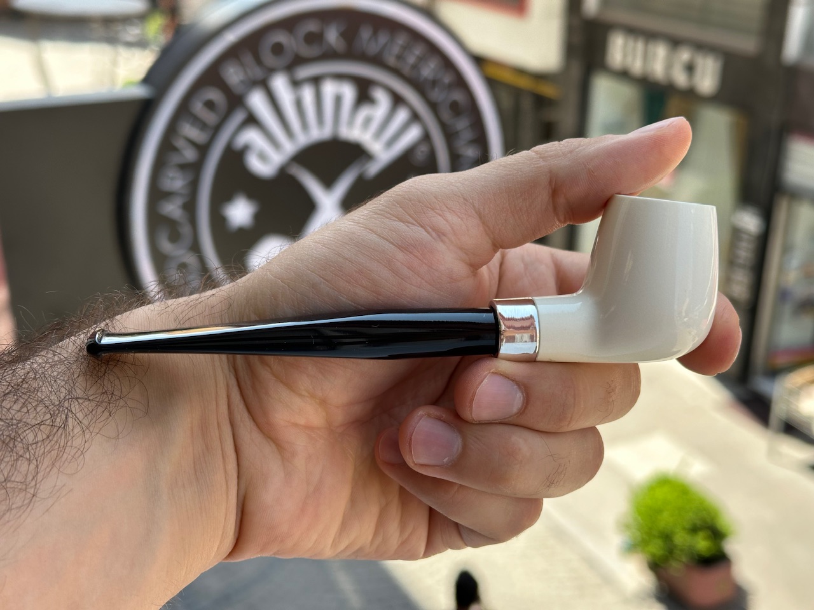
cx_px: 407
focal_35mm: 48
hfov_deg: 39.7
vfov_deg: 30.3
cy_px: 305
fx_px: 1129
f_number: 1.78
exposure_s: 1/619
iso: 64
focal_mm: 6.86
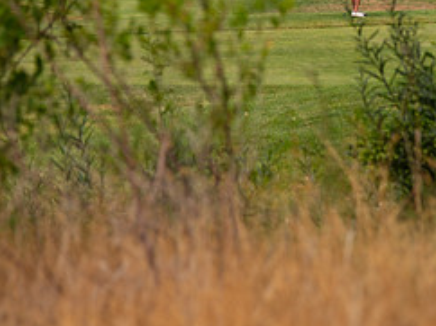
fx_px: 2844
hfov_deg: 8.8
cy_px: 0
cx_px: 317
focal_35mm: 226
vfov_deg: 6.5
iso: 200
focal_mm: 98
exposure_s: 1/3200
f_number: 4
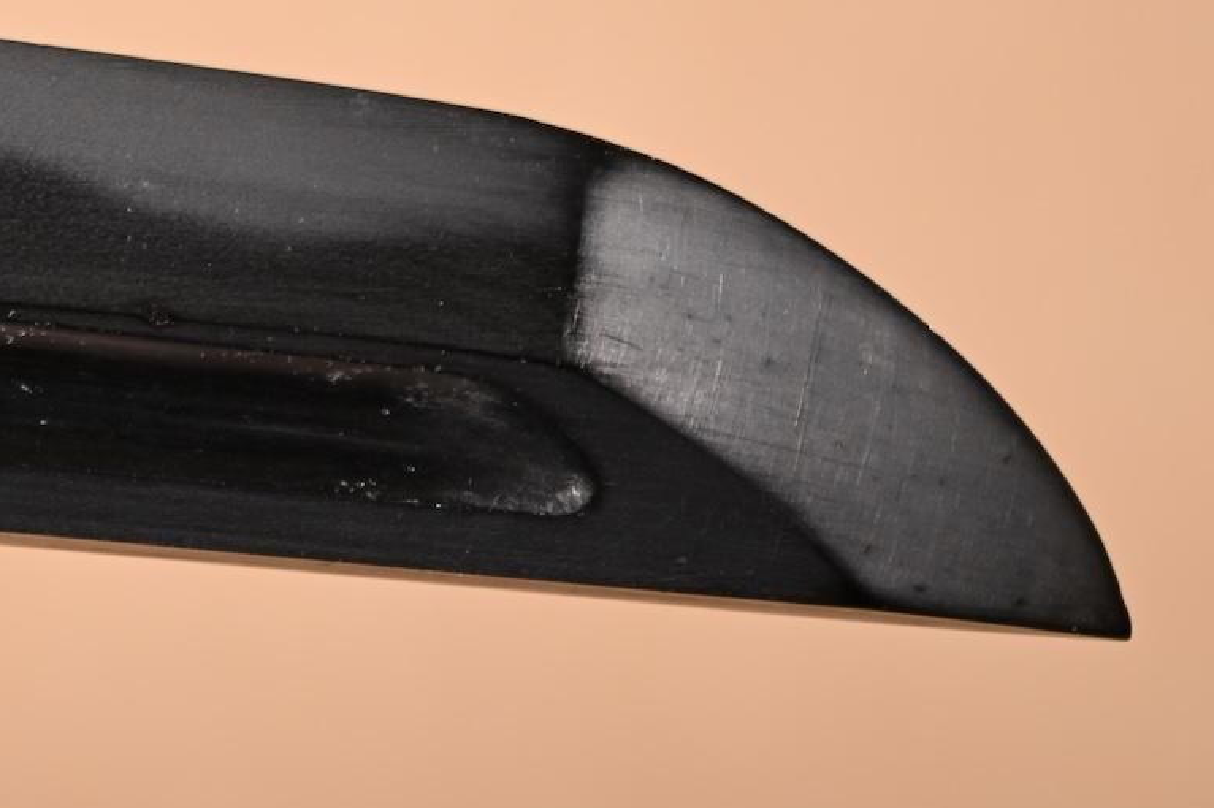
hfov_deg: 5.4
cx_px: 345
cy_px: 303
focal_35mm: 384
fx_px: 12943
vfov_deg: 3.6
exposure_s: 1/1.6
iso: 100
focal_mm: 140
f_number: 6.3
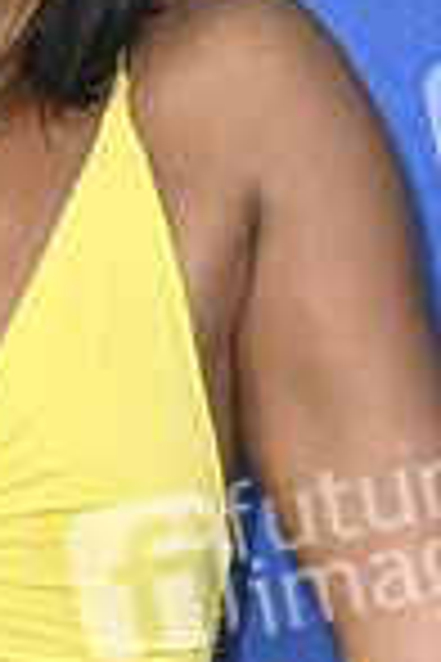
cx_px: -112
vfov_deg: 8.7
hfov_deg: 5.8
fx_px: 4355
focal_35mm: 237
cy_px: 333
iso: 1000
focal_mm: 87
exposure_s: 1/250
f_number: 6.3
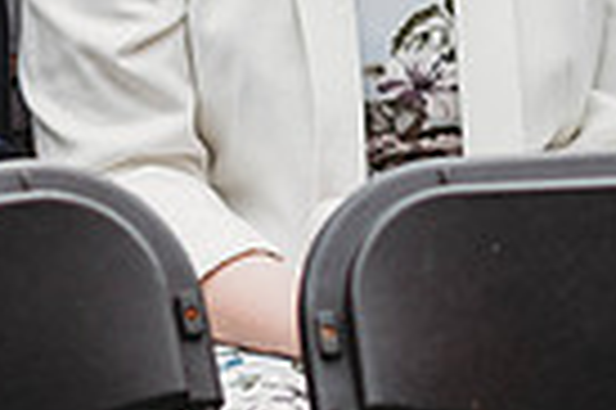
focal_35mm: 361
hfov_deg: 5.7
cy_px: -264
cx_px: 337
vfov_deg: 3.8
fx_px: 6170
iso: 200
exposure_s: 1/3200
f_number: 2.2
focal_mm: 85
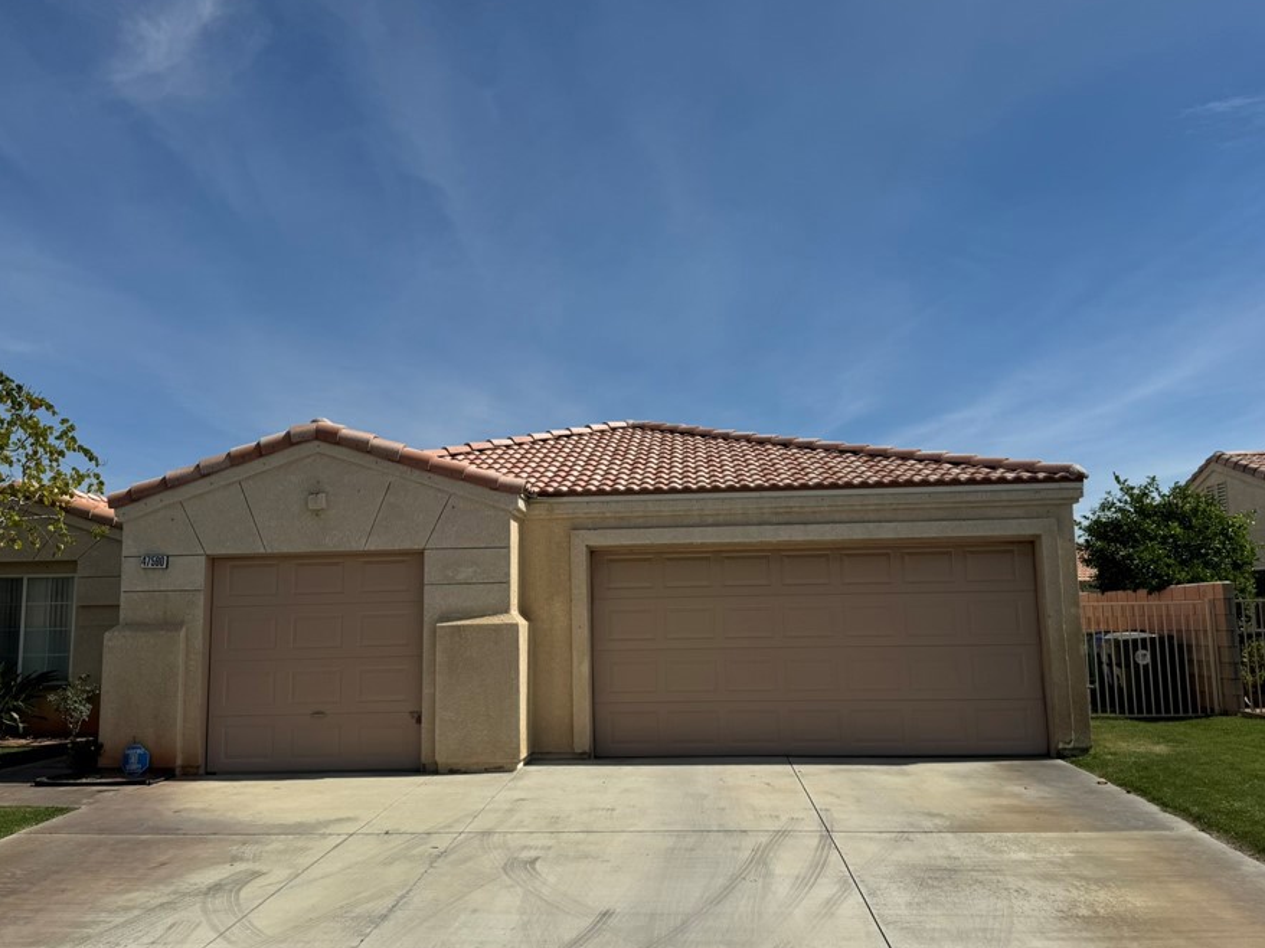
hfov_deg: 63.5
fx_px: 1023
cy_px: 487
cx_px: 621
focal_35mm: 28
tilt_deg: +7.0
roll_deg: +1.8
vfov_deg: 49.7
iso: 80
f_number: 1.78
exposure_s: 1/9009
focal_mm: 6.76
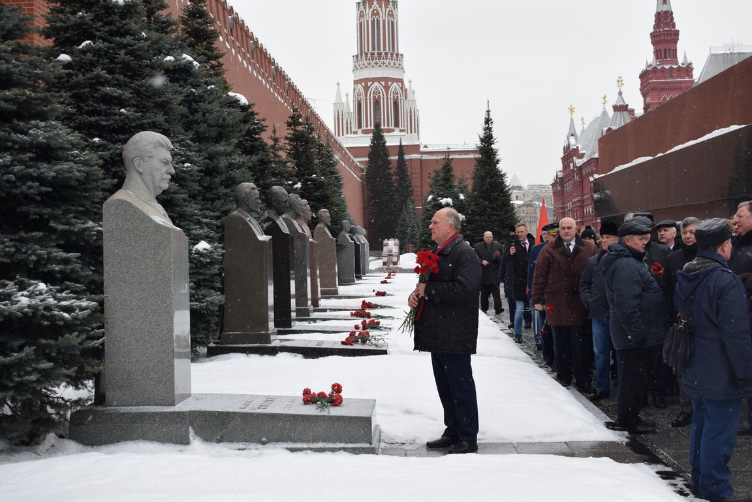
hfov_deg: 41.1
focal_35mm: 48
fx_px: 1003
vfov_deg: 28.1
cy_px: 251
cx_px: 376
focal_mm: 32
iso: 400
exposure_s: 1/200
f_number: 7.1
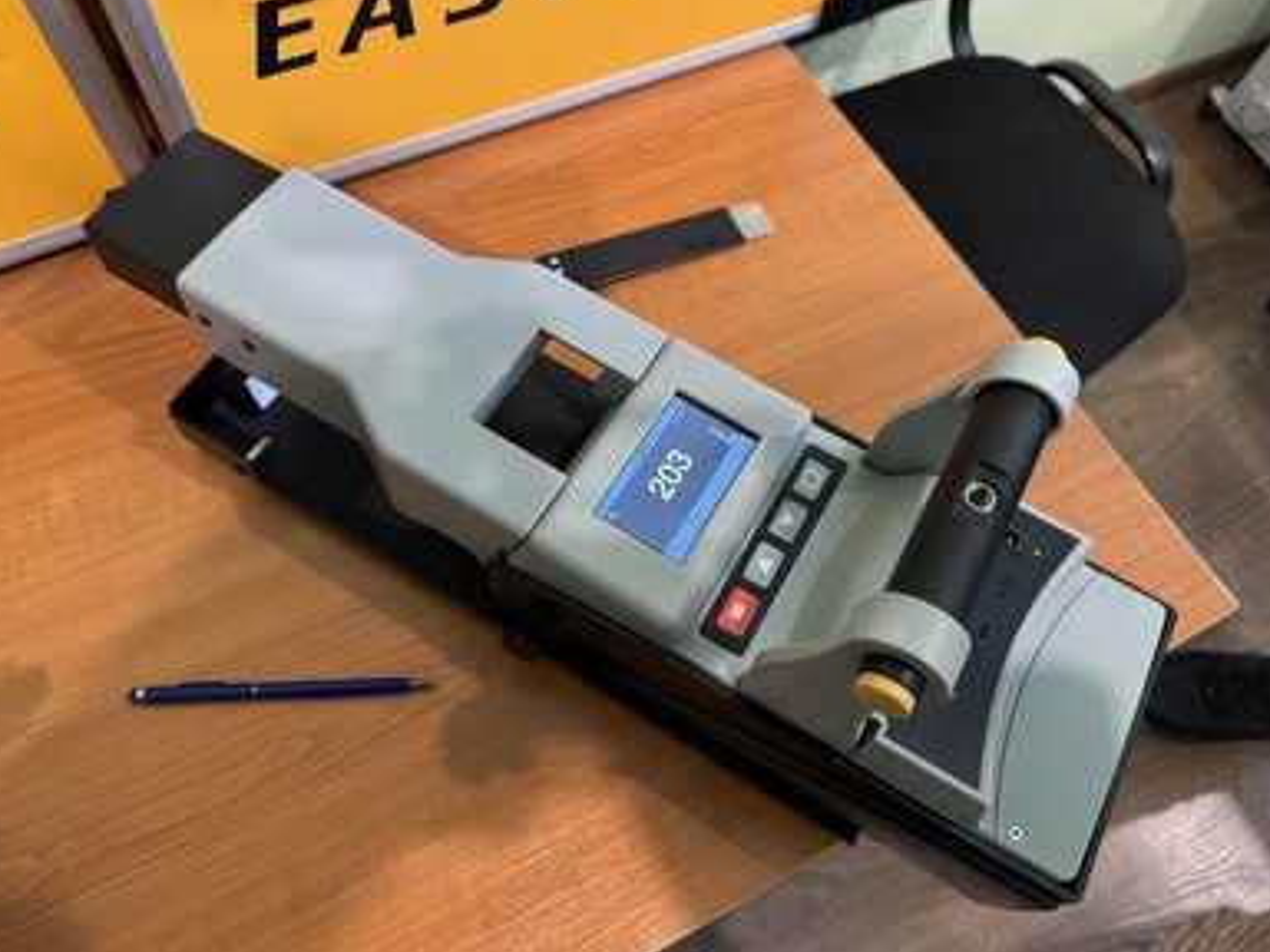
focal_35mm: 25
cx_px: 635
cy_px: 469
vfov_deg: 54.9
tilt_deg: -63.1
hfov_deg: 69.4
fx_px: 917
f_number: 1.78
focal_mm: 6.76
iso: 800
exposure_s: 1/58
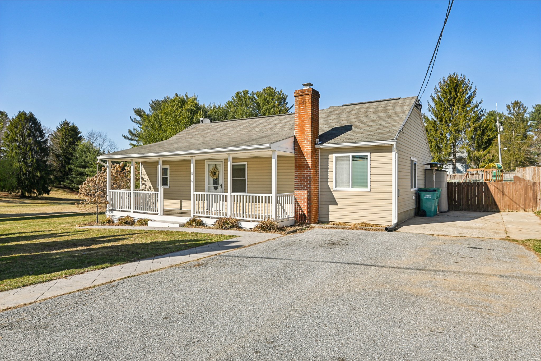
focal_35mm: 22
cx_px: 270
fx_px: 331
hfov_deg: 78.6
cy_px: 180
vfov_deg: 57.2
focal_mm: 22
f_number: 8
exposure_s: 1/500
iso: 100
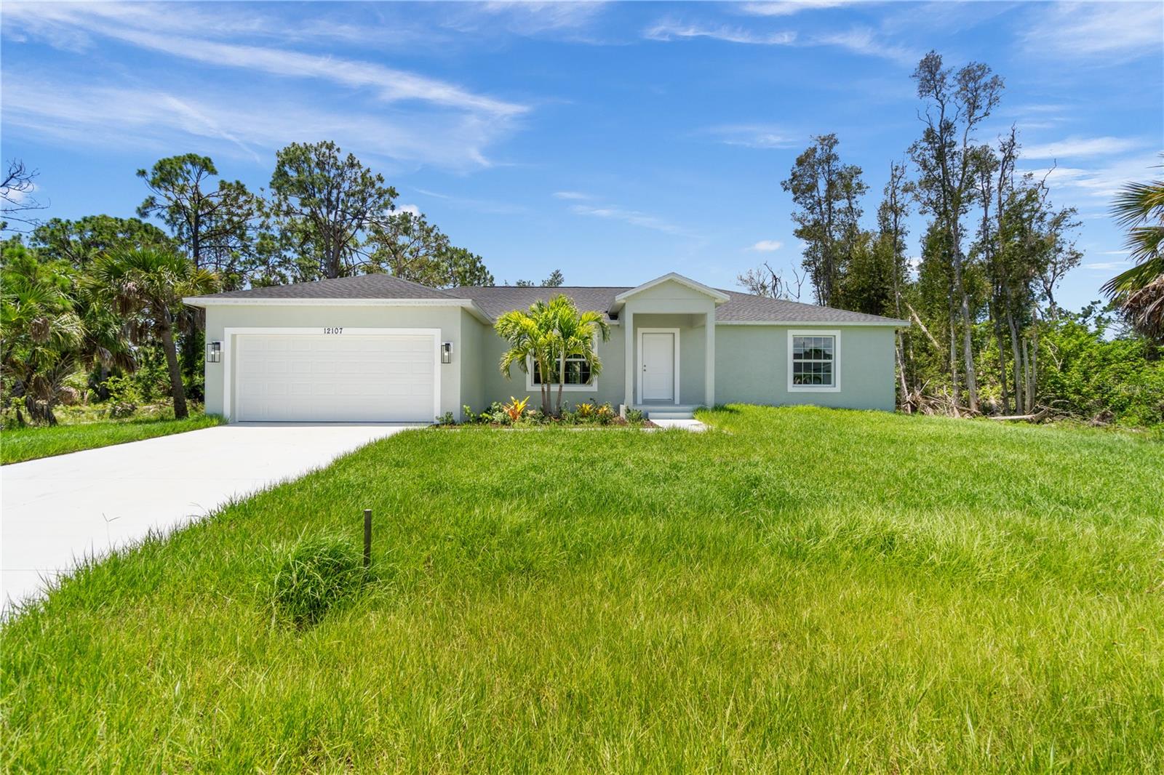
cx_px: 582
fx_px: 485
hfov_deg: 100.4
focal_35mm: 15
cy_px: 388
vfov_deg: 77.3
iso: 100
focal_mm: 10
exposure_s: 1/640
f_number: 8
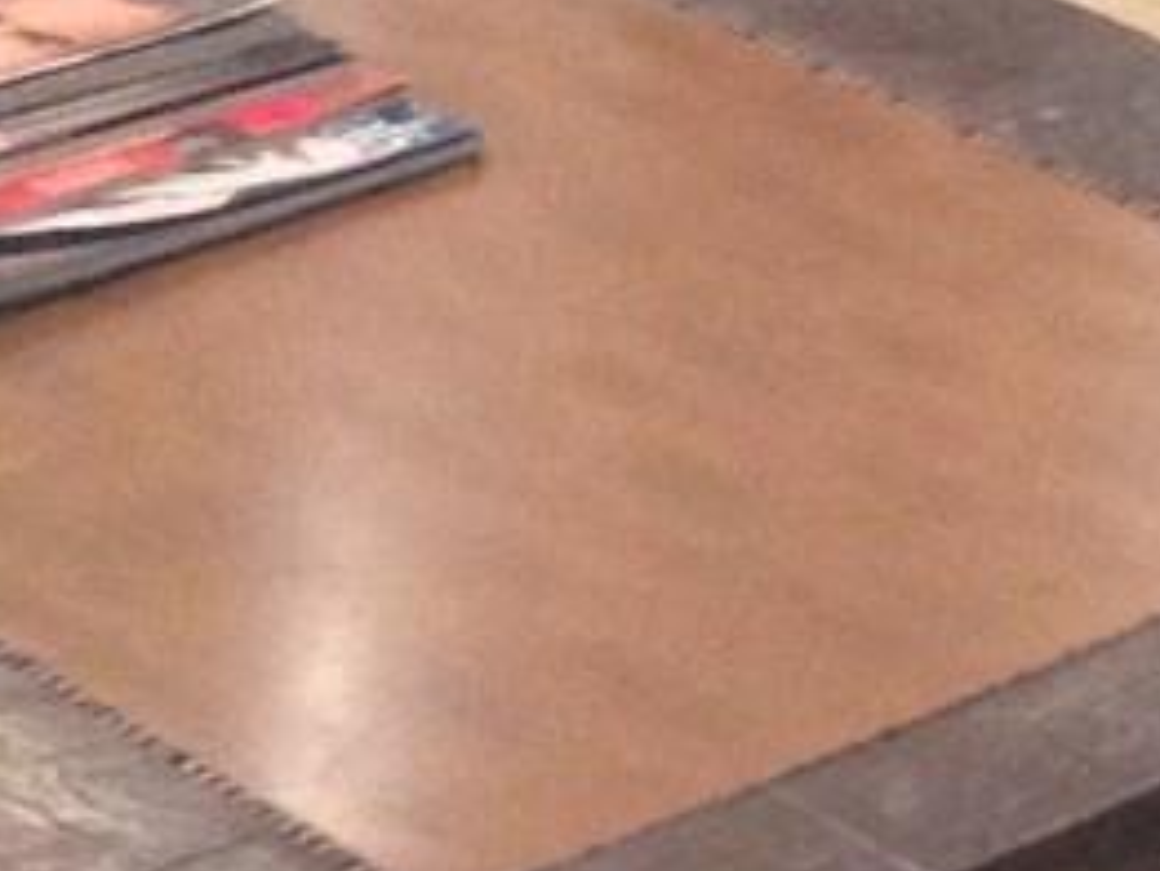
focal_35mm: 202
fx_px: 6772
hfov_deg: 8.9
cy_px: -1533
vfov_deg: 6.8
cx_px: 2760
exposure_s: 1/20
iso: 400
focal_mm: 4.12
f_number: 2.4
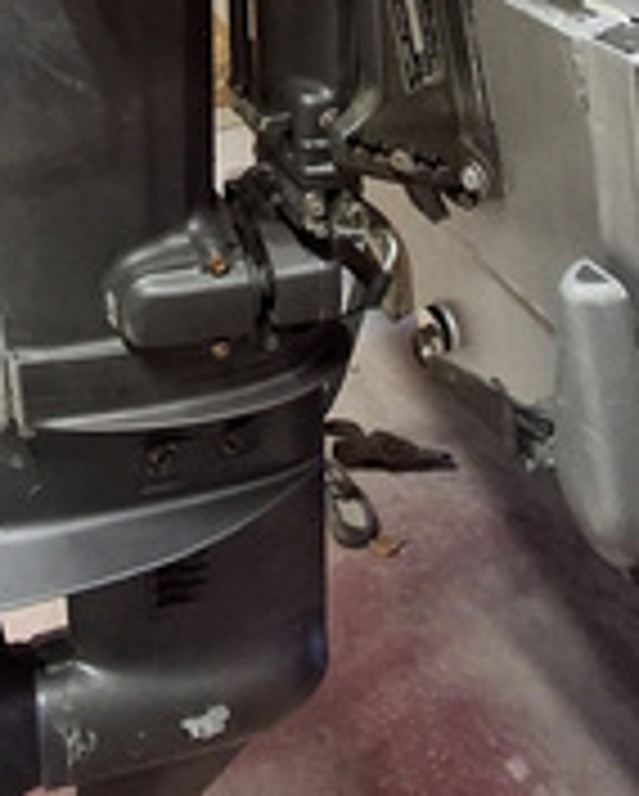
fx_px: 1038
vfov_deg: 33.0
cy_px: -198
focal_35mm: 44
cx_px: 137
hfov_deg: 33.3
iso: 200
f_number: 2.2
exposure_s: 1/50
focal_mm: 1.64
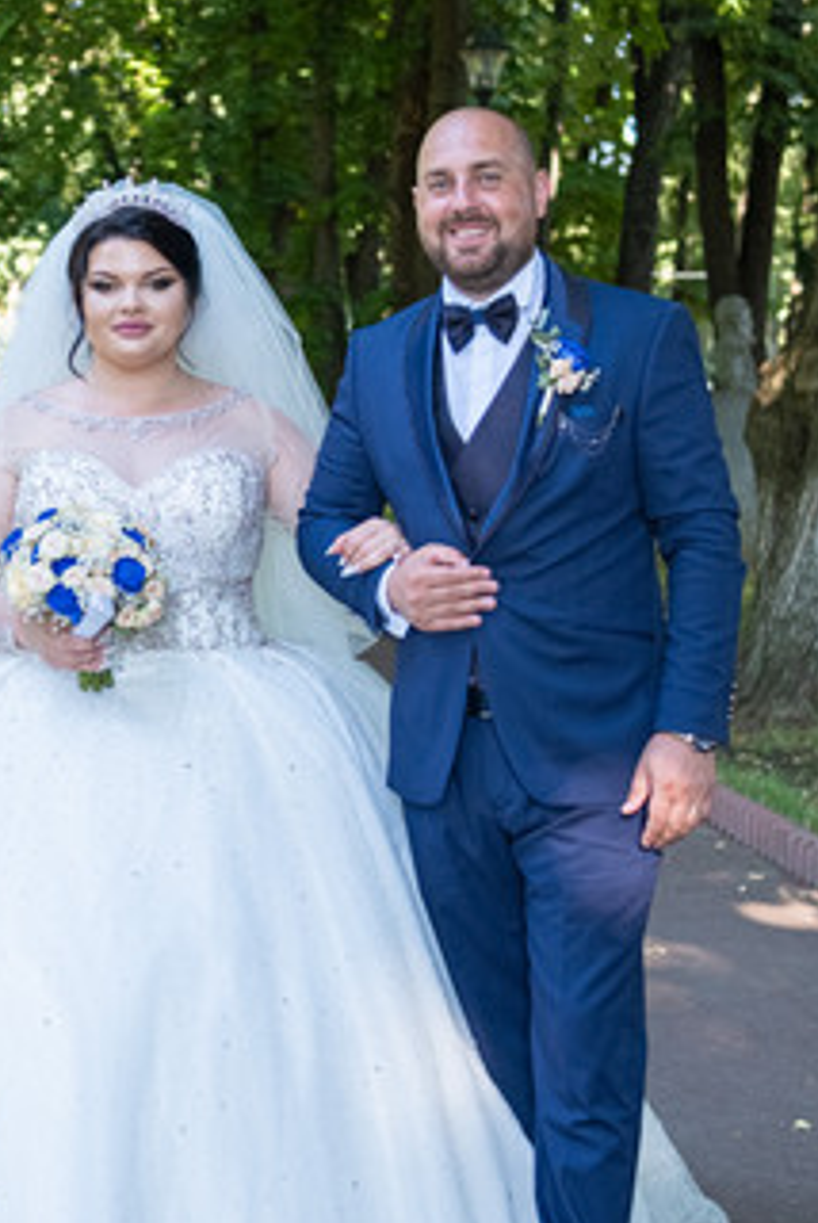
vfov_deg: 28.7
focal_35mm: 70
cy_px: 447
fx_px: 2381
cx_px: 90
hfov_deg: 19.2
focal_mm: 23
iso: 640
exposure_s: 1/500
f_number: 2.2
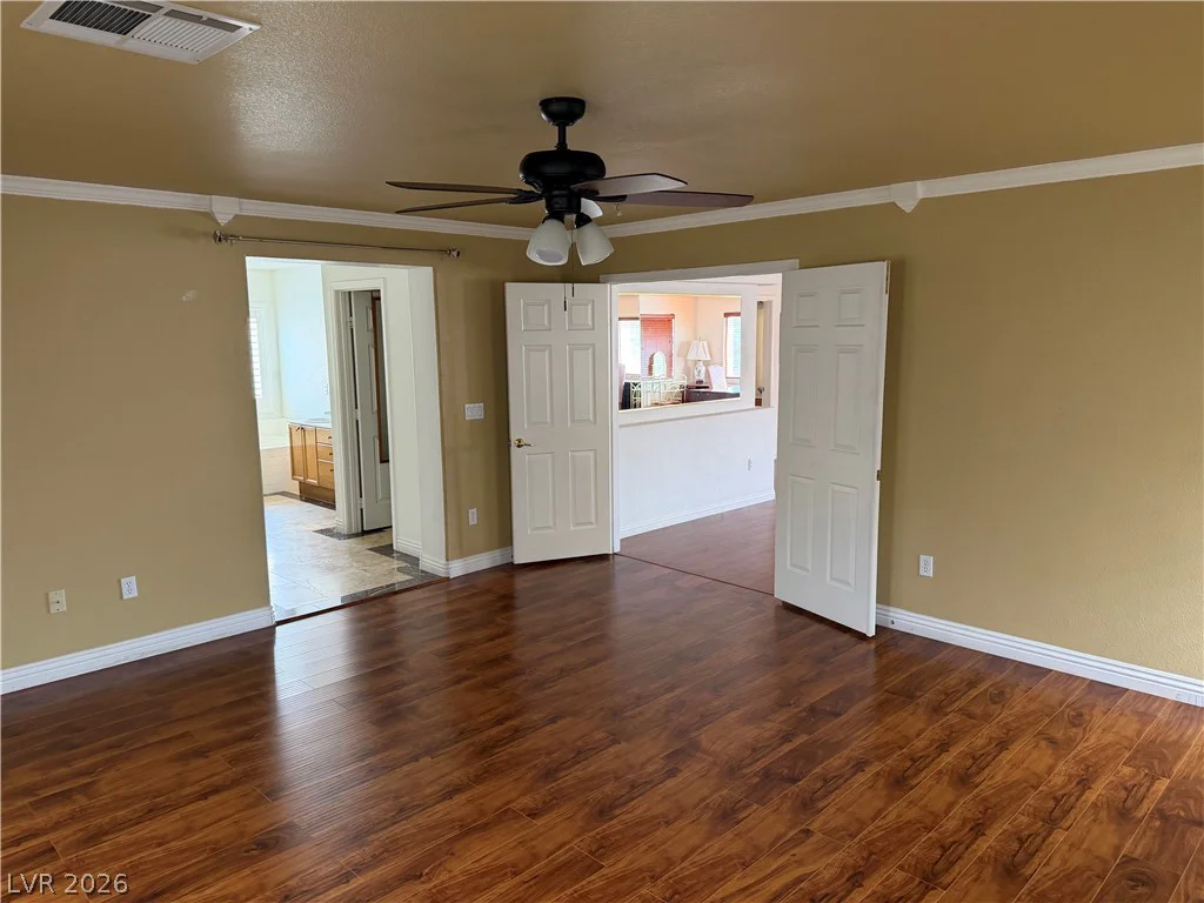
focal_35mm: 24
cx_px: 602
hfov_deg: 71.6
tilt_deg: -8.2
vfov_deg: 56.8
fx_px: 835
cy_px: 452
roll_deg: +0.9
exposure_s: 1/60
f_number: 1.78
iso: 250
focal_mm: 6.76
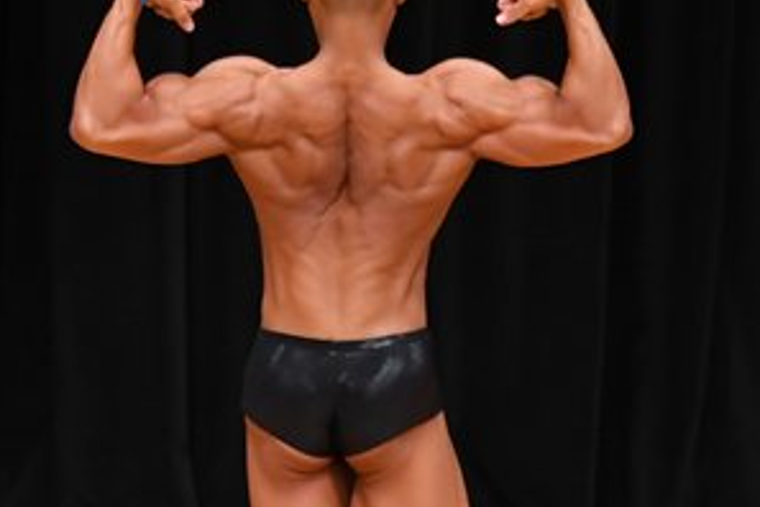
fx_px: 14059
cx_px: 375
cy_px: 392
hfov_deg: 3.1
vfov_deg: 2.1
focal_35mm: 666
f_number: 5.6
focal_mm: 170
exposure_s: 1/400
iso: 3200
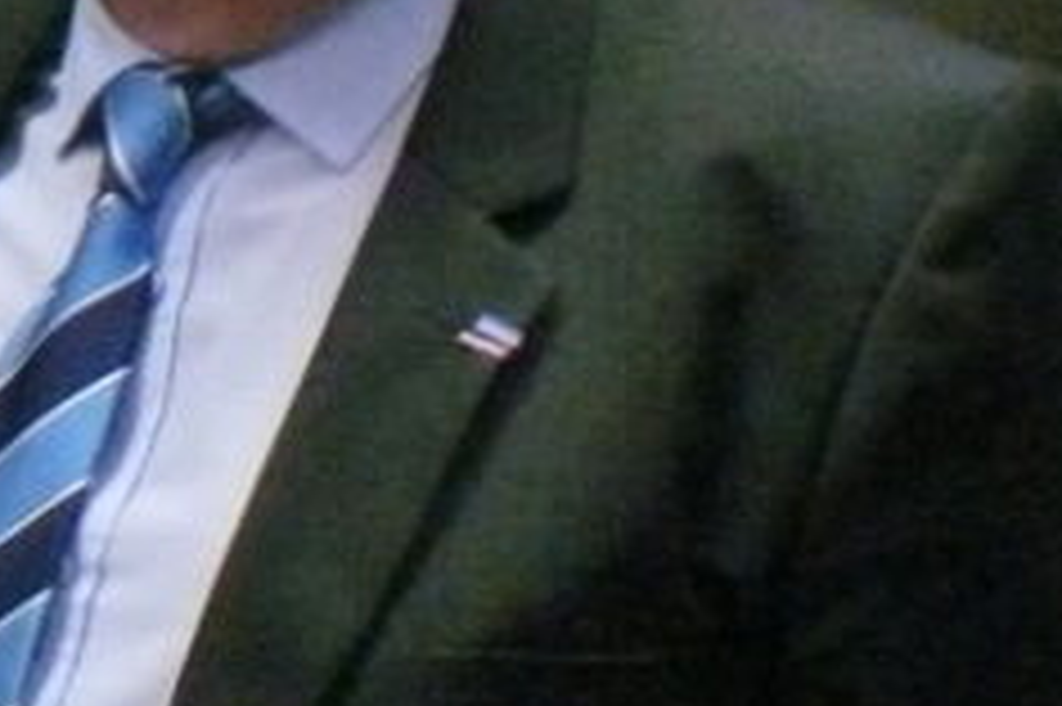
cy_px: -236
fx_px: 5277
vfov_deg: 7.6
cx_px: -1328
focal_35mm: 179
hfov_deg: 10.2
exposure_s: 1/25
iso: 800
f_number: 2.8
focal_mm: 8.1
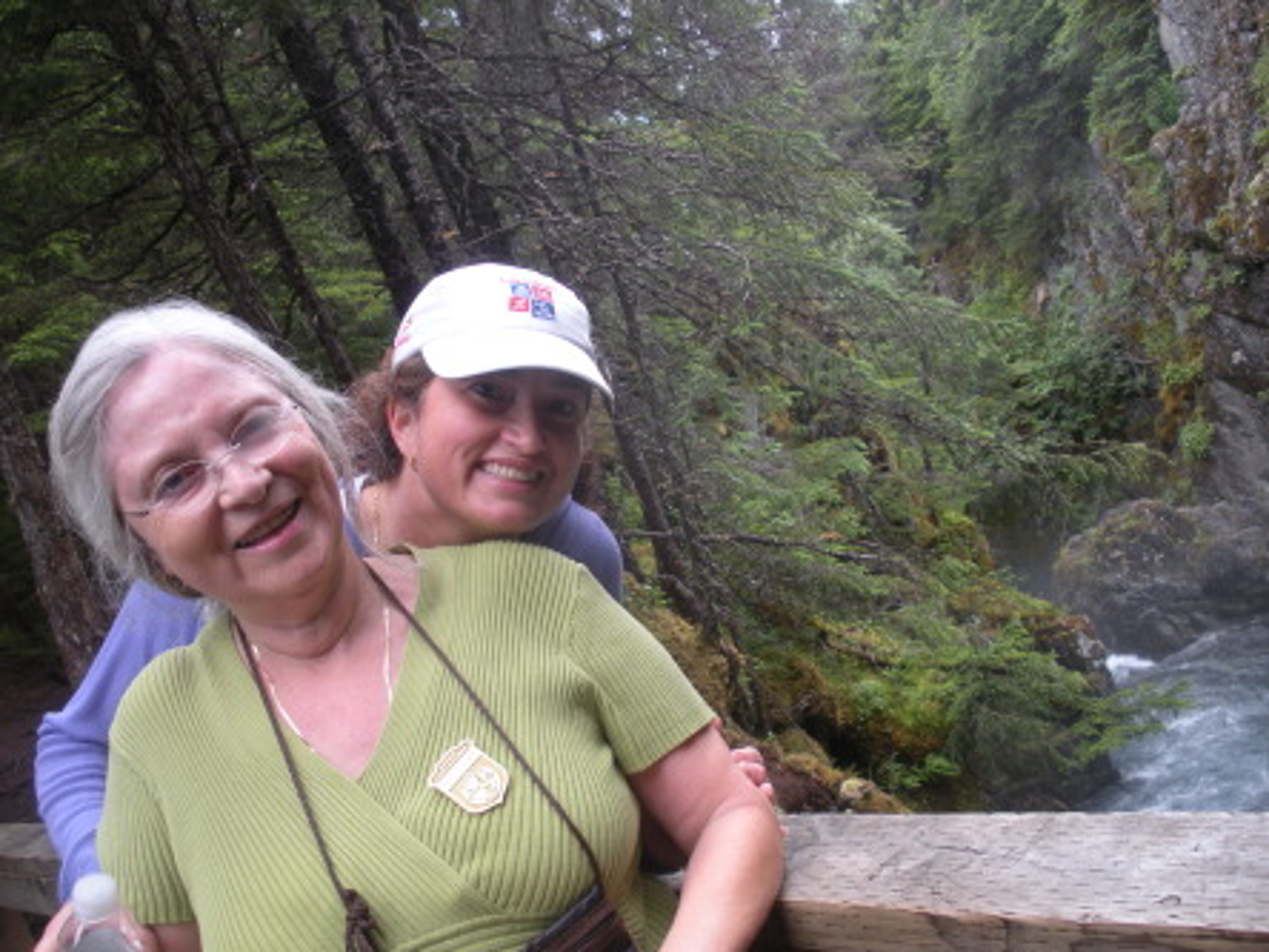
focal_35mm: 37
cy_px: 486
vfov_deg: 38.7
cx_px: 649
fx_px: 1356
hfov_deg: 50.1
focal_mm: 6.3
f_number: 3.5
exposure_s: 1/52
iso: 80
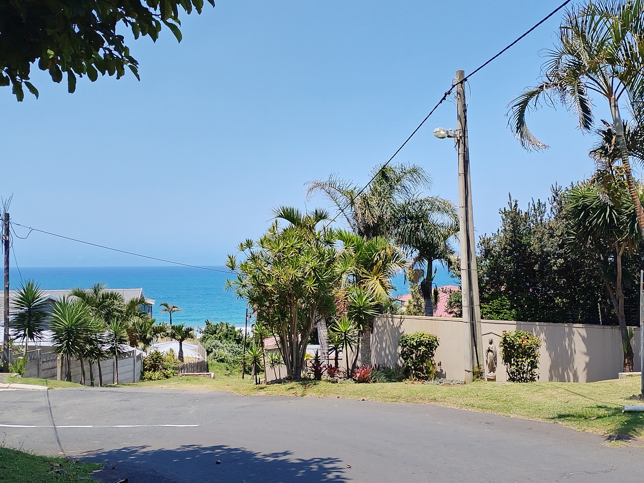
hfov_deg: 51.4
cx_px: 322
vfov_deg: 39.7
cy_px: 242
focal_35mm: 36
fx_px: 670
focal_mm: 4.25
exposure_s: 1/1039
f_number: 1.8
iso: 100
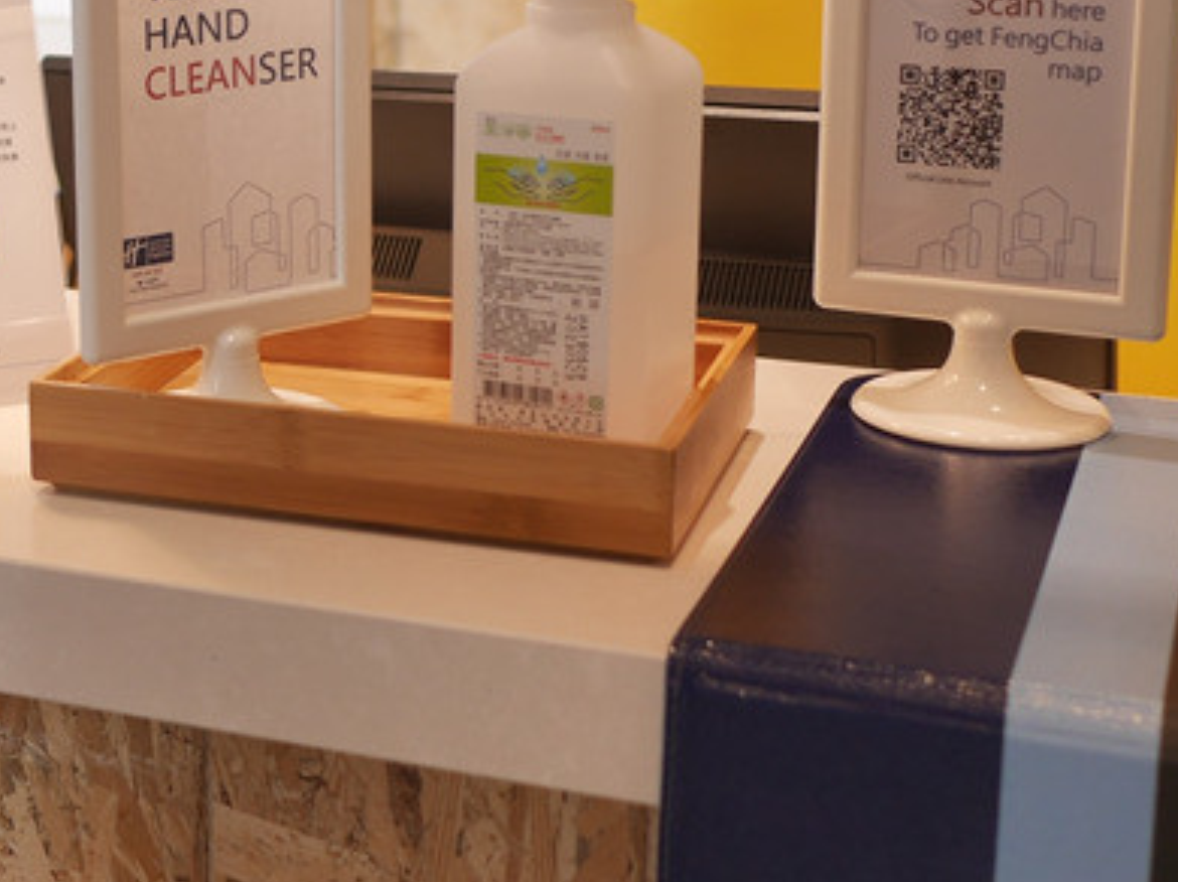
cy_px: 154
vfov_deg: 18.9
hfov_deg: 24.1
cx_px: -27
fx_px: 2619
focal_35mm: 77
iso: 200
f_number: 1.8
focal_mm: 15
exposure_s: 1/100
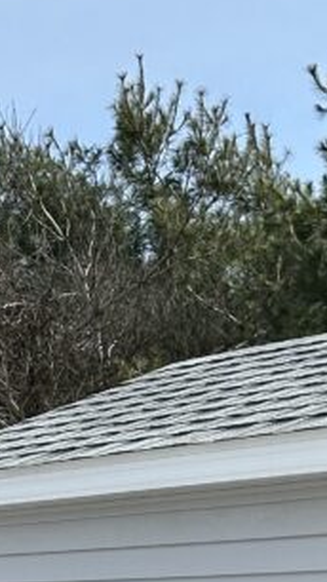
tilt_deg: +0.3
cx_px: 479
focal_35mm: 175
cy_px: 763
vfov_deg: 11.9
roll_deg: +0.9
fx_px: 2699
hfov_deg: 6.8
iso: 64
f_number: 1.78
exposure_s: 1/3731
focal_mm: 6.86
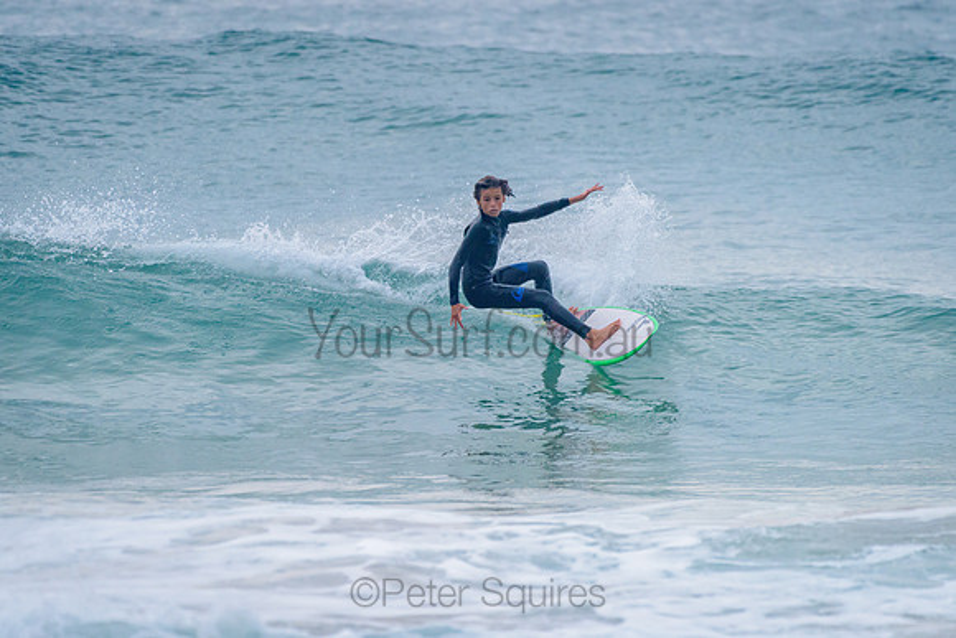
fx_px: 16285
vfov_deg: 2.2
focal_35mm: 613
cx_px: 463
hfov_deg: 3.4
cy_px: 313
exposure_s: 1/1600
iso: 800
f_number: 5.6
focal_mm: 500
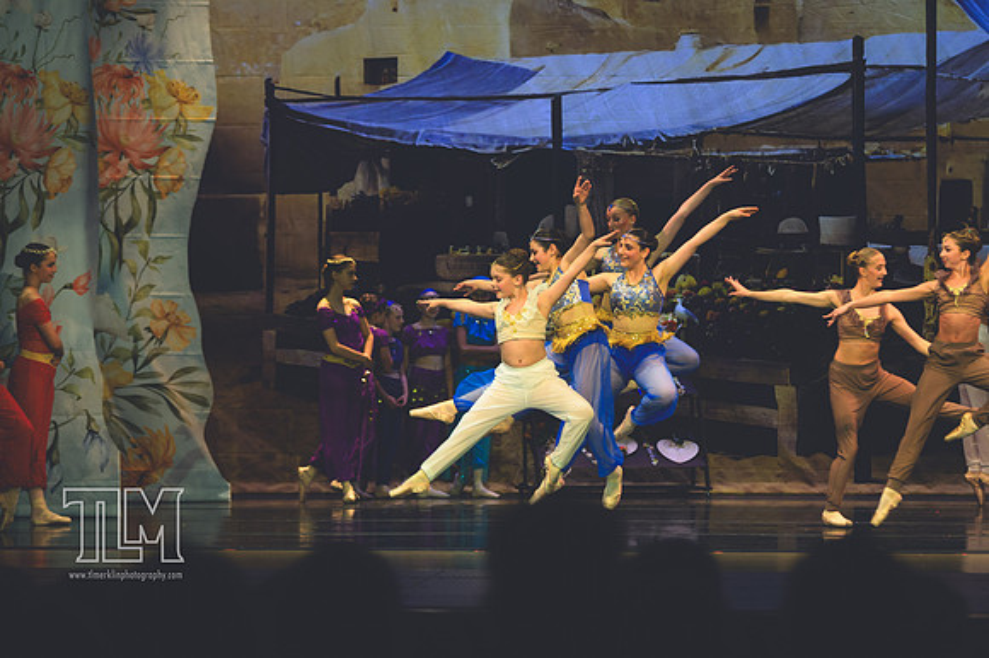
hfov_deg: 11.4
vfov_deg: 7.6
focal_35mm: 180
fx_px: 4942
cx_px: 494
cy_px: 329
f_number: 2.8
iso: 1000
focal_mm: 120
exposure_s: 1/500
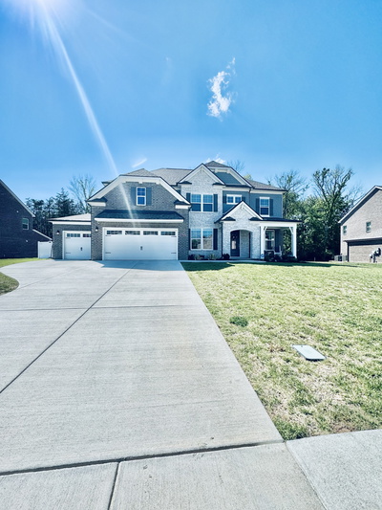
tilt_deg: -0.5
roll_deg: -0.3
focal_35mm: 14
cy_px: 255
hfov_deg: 85.7
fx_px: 206
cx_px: 191
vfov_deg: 102.1
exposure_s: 1/2584
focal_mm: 2.22
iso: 50
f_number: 2.2
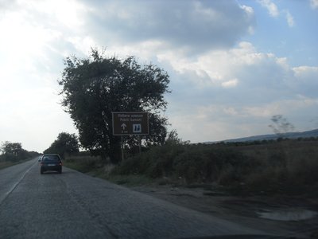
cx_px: 159
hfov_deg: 52.6
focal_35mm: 35
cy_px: 120
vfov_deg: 40.7
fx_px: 322
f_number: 7
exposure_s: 1/180
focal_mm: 6.3
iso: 80
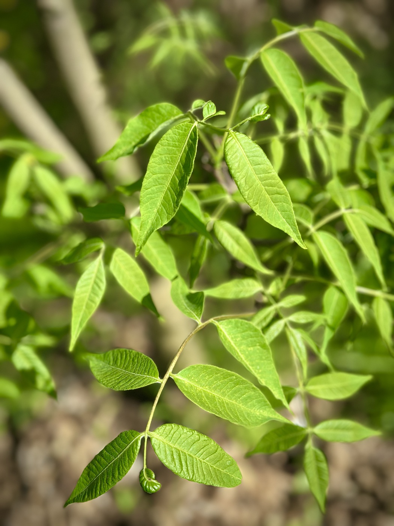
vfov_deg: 39.7
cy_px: 263
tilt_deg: -47.9
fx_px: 728
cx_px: 197
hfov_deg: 30.3
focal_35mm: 48
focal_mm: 6.86
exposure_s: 1/2809
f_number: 1.78
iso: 100
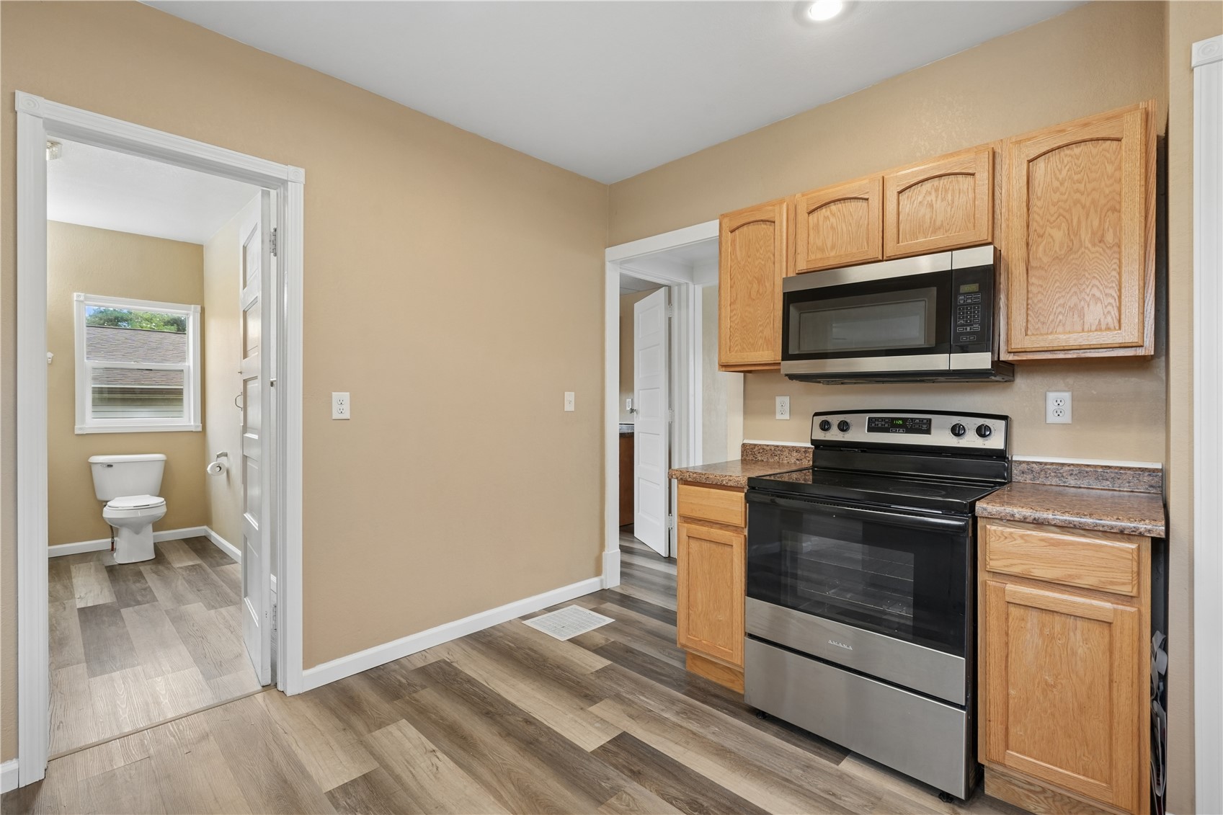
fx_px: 543
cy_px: 408
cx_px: 612
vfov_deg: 73.7
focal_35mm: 16
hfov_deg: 96.7
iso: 640
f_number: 9
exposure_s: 1/15
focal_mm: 16
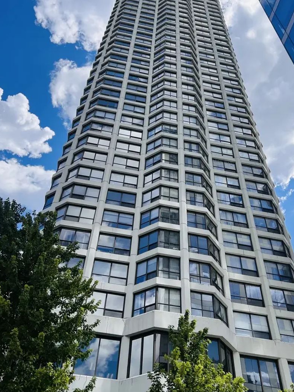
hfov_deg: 41.8
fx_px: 385
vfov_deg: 53.9
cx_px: 154
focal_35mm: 34
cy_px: 184
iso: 50
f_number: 1.5
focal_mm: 5.7
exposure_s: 1/4115
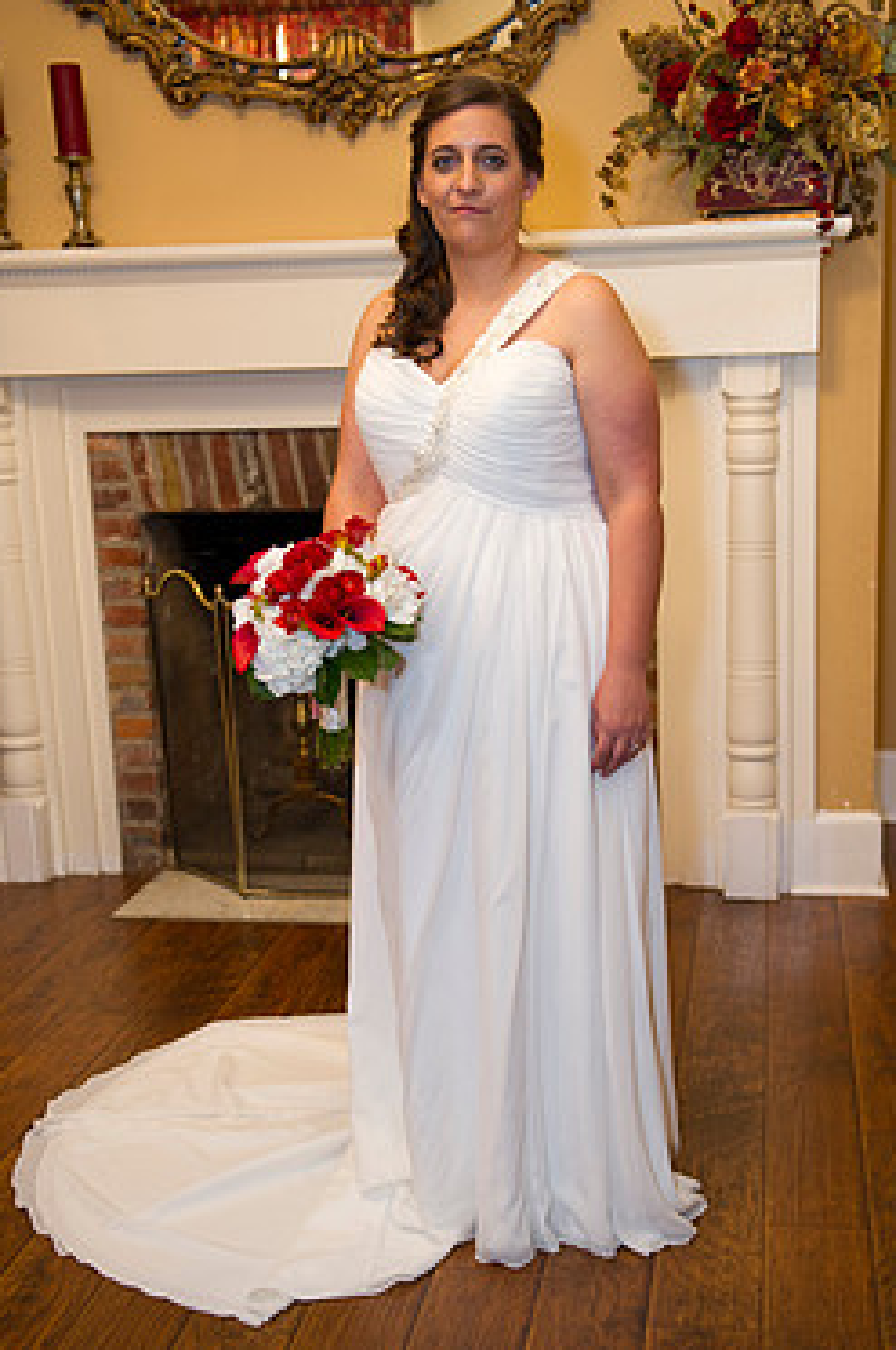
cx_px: 492
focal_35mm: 46
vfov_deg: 42.7
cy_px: 740
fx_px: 1722
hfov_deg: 29.1
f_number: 3.2
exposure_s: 1/50
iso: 800
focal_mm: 38
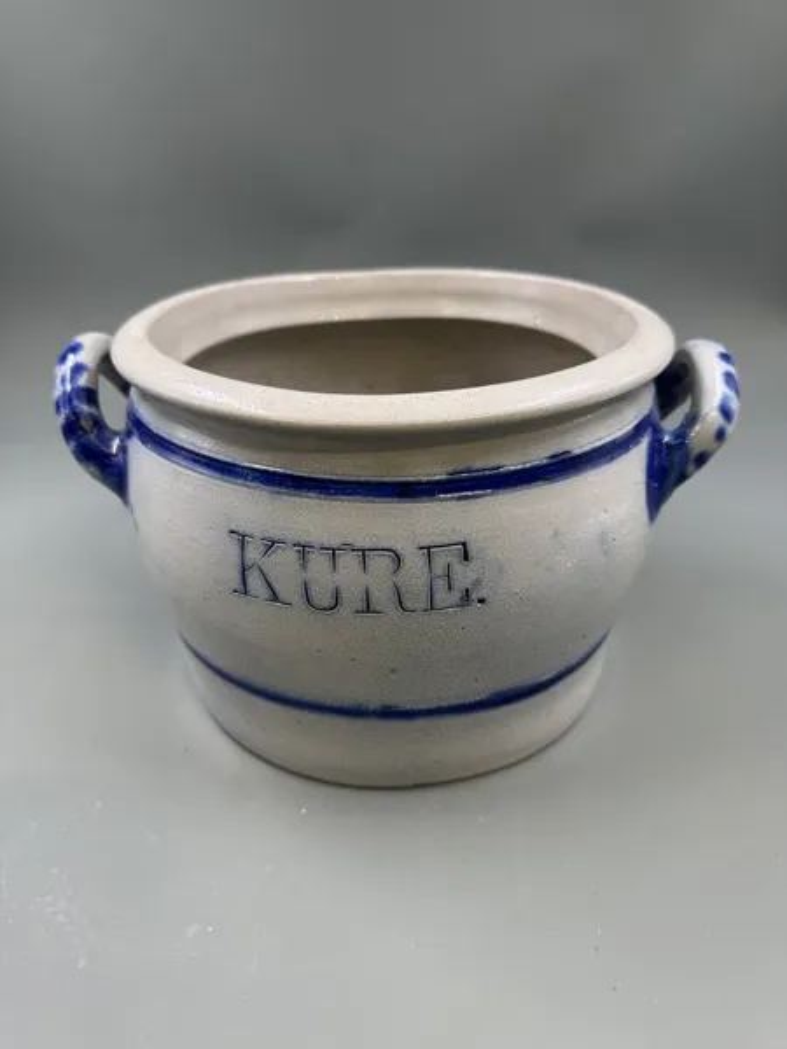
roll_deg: +2.4
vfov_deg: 71.6
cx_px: 394
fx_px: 728
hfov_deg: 56.8
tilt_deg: -28.6
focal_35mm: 24
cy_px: 524
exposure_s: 1/100
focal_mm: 6.76
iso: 50
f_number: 1.78
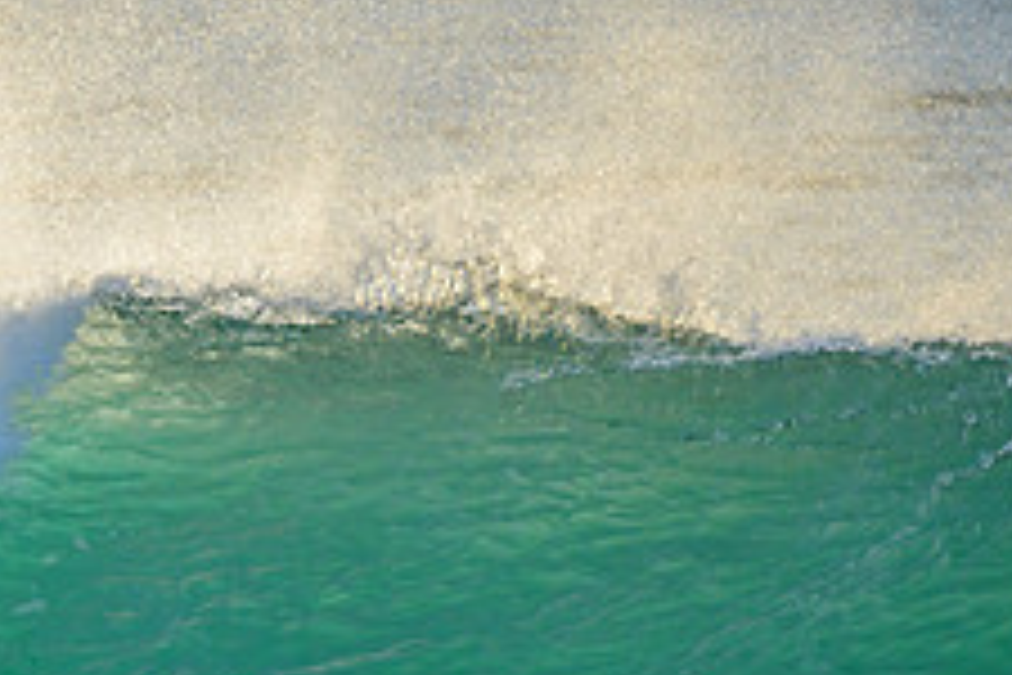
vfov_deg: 0.7
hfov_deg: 1.0
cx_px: -31
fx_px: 57848
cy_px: 745
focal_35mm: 2058
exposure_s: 1/2000
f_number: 6.3
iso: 1000
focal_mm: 800
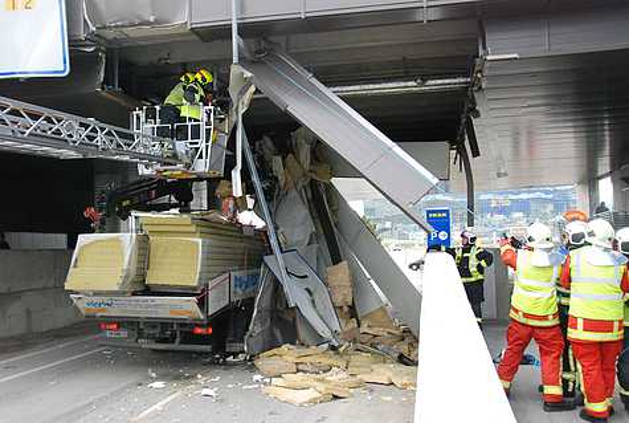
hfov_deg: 53.0
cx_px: 314
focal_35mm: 36
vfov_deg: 37.0
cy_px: 212
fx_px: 630
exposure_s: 1/200
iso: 1250
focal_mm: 24
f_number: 7.1
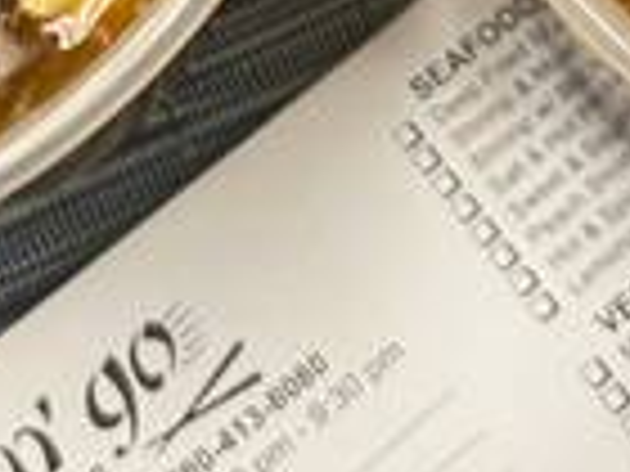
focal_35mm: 109
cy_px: -256
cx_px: 392
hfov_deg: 18.0
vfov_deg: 12.8
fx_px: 1984
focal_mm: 5.7
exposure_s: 1/60
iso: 160
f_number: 1.5
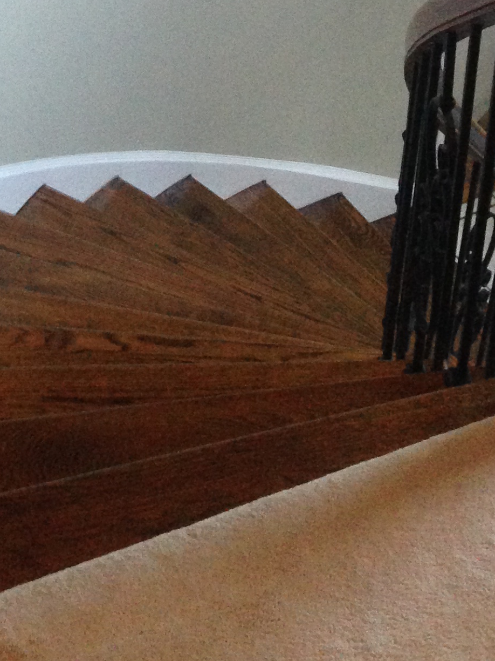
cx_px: -58
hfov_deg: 16.3
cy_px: -205
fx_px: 1678
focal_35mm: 88
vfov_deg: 20.3
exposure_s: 1/20
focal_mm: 4.12
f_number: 2.4
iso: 250
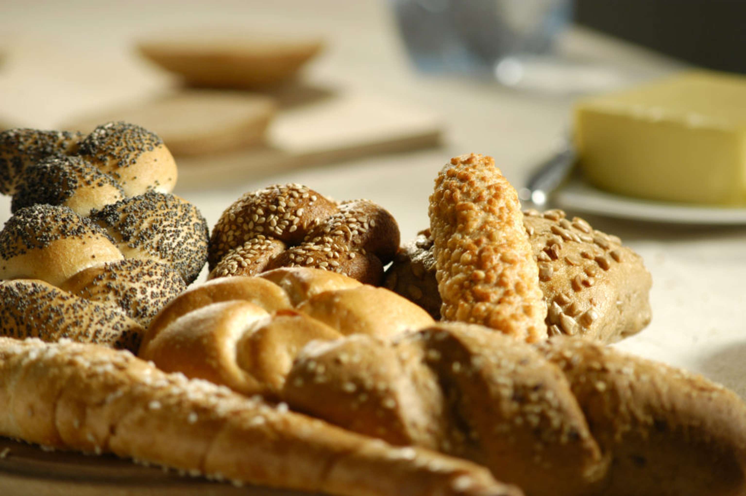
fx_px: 3603
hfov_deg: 11.8
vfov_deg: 7.9
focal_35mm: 174
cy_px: 248
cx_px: 373
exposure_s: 1/50
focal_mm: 116
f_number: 4.5
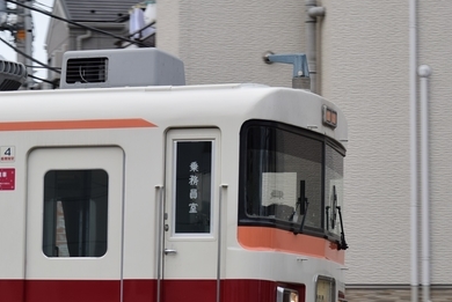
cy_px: 262
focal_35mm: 169
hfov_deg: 12.1
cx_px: 72
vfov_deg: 8.1
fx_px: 2125
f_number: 4.5
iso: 100
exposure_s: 1/400
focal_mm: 55
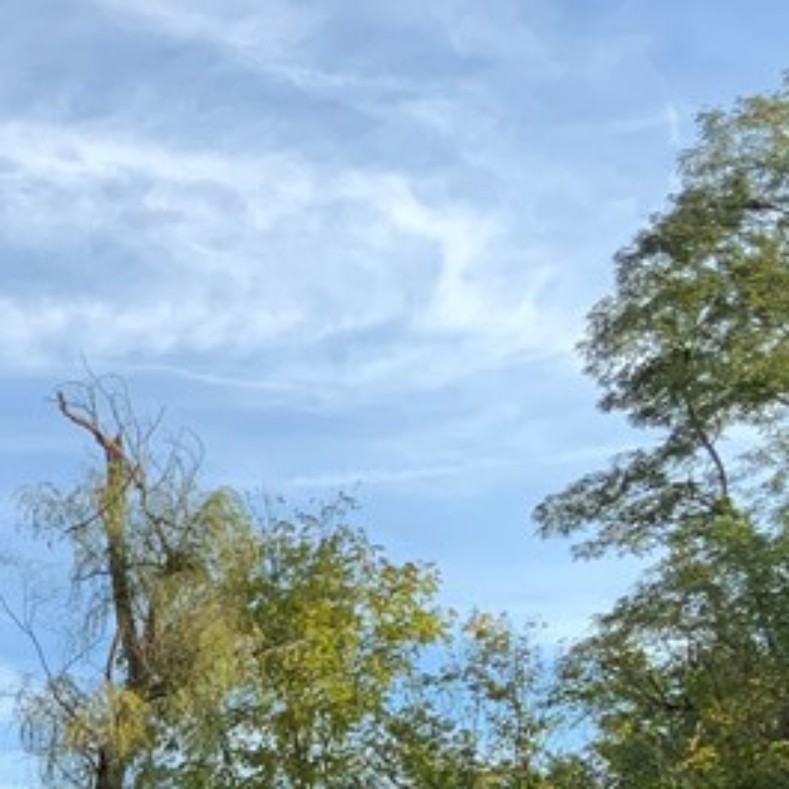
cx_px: -3
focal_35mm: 99
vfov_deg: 16.1
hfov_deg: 17.2
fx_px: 2553
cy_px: 1182
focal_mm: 3
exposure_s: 1/804
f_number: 1.8
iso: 16
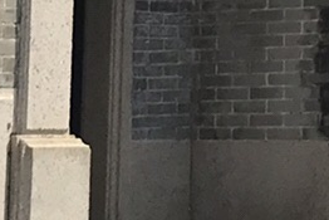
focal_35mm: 222
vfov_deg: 5.9
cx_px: 428
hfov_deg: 9.1
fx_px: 2030
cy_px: -346
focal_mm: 3.99
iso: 20
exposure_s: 1/3831
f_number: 1.8
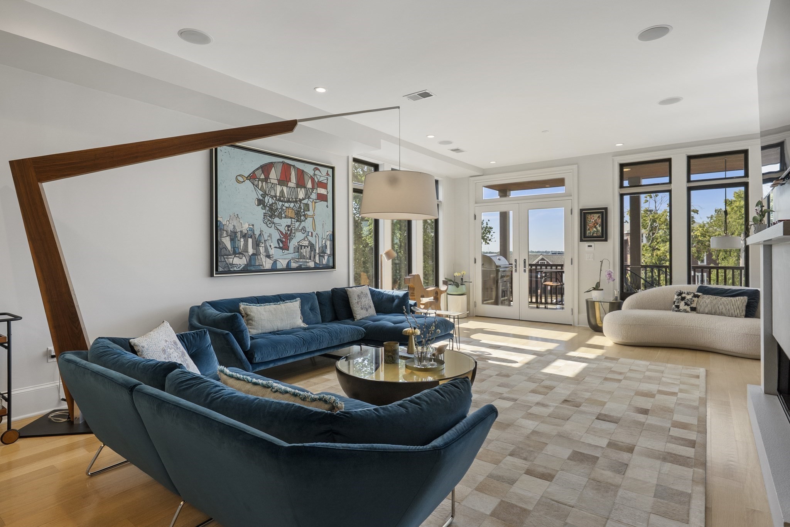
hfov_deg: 90.0
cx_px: 395
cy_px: 264
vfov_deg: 67.4
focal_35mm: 18
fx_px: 395
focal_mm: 12
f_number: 8
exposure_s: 1/400
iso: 250
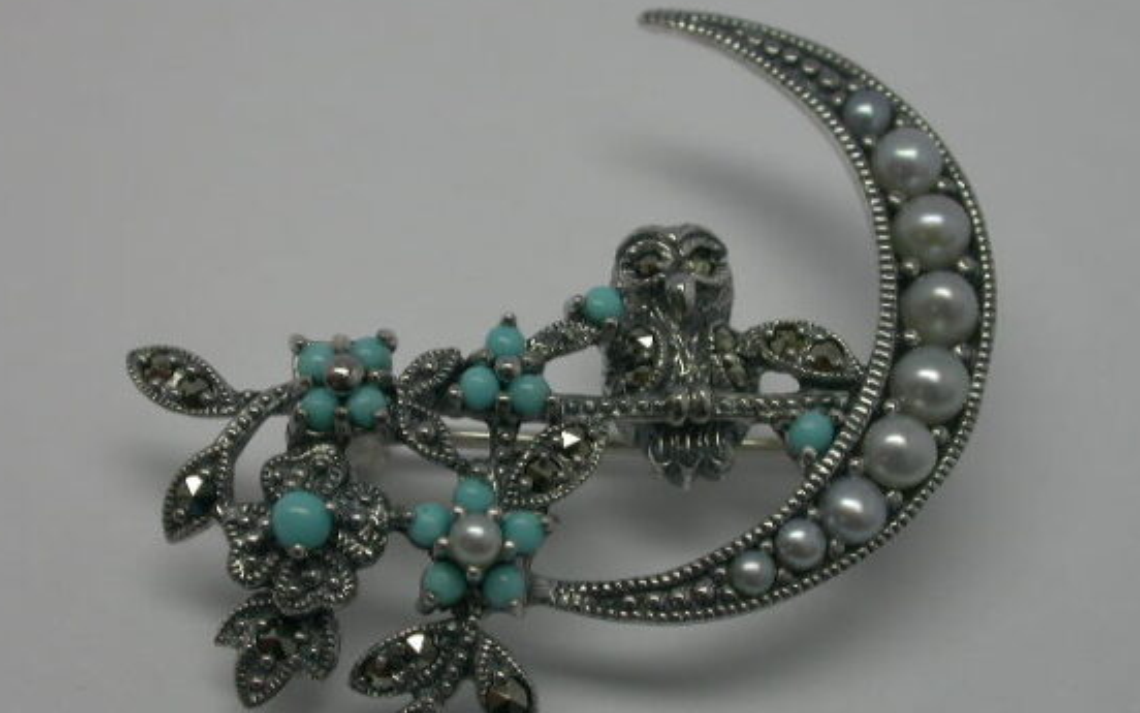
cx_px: 558
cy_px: 401
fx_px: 3045
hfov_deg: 21.2
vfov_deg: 13.3
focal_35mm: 98
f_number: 6.5
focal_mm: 17.7
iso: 100
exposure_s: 1/34.3
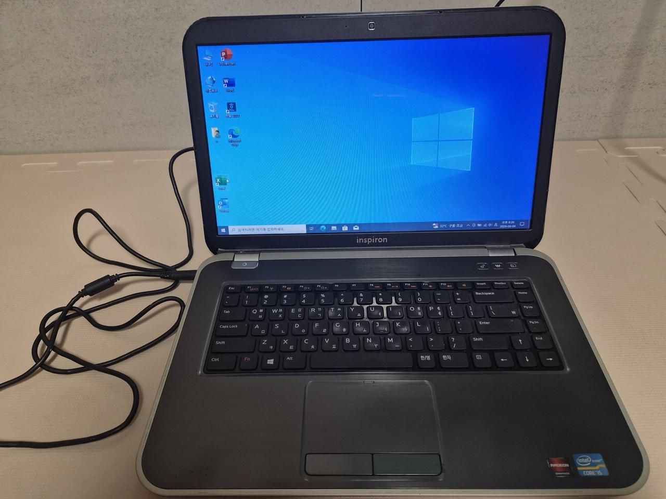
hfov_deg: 73.9
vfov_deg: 58.9
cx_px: 333
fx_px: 443
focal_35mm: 23
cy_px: 250
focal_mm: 5.4
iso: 160
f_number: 1.8
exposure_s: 1/120
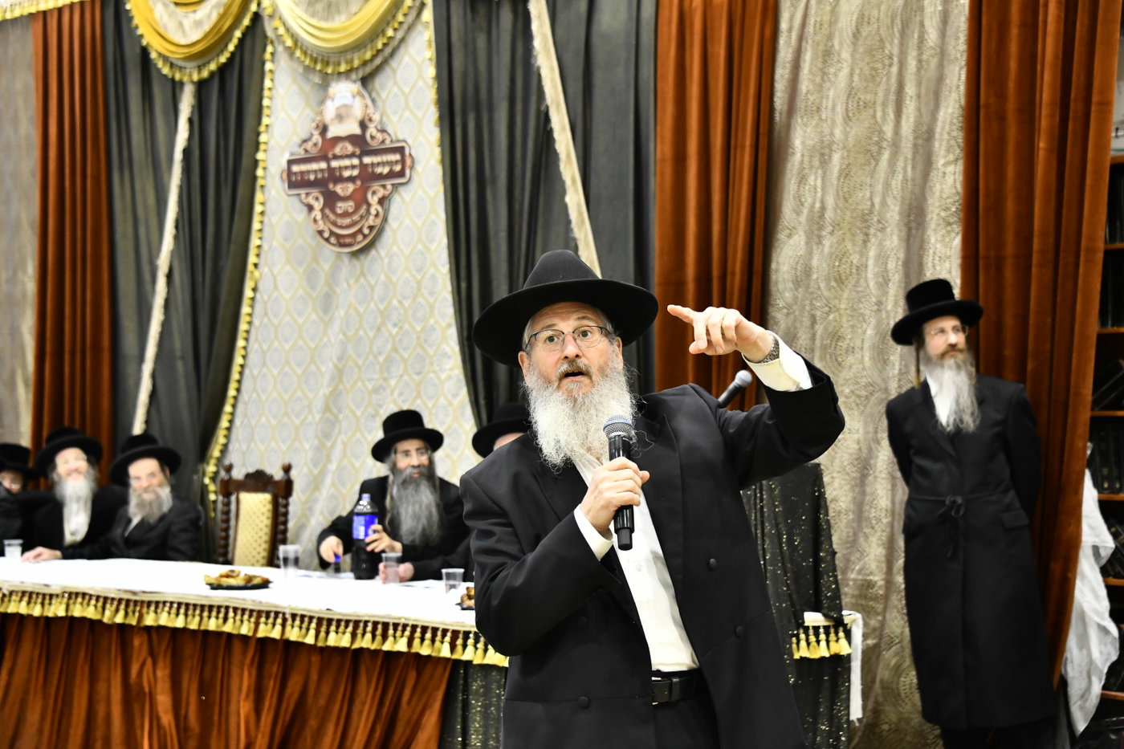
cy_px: 374
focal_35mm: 62
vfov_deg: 21.9
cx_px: 562
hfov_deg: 32.4
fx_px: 1935
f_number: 5.6
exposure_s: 1/125
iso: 2000
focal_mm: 62
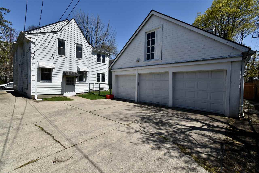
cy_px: 86
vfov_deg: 77.3
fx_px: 108
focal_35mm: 15
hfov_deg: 100.4
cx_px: 130
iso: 100
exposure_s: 1/200
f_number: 11
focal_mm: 10
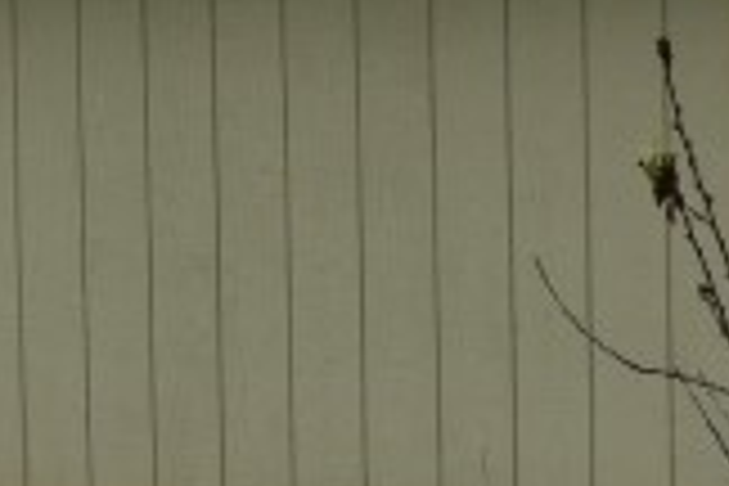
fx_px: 3462
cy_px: 191
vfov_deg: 8.0
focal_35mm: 171
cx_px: 396
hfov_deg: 12.0
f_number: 11
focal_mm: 18
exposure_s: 1/400
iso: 400
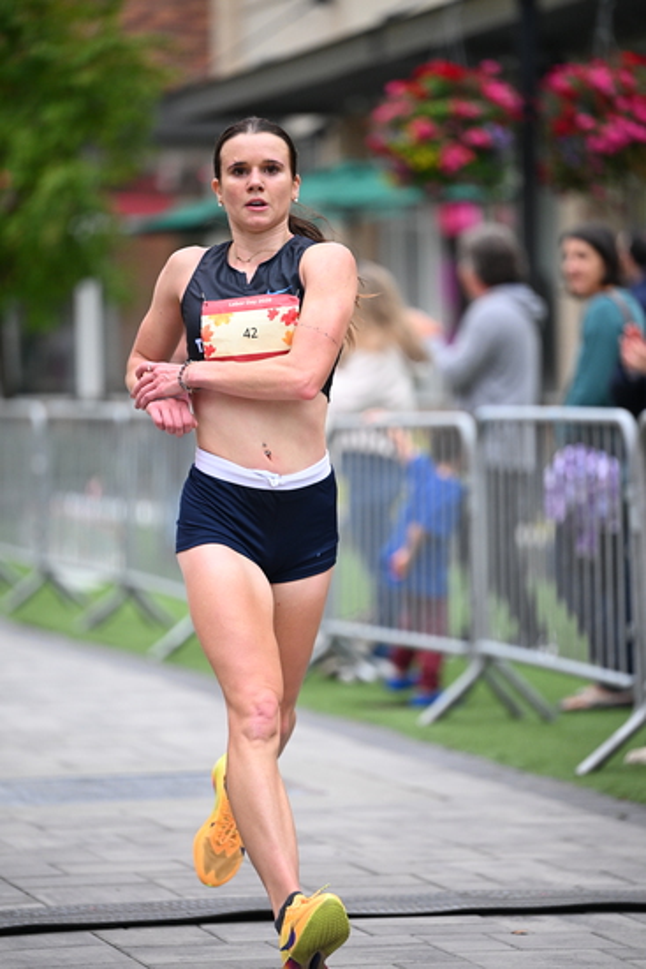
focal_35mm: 170
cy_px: 484
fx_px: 4573
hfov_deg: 8.1
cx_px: 323
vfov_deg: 12.1
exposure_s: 1/1000
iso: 1600
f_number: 2.8
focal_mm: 170
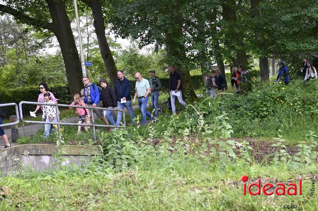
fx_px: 618
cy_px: 106
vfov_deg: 19.4
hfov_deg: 28.9
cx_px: 159
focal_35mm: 70
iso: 8000
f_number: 8
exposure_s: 1/800
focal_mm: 70
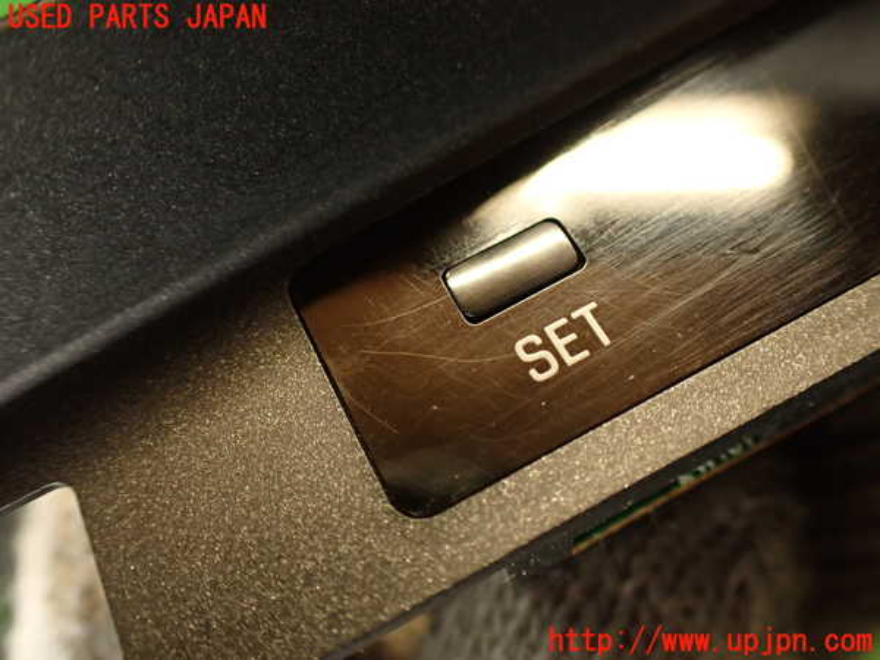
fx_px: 813
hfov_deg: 56.8
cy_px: 330
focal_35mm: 32
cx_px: 440
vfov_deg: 44.2
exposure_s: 1/30
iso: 400
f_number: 2.4
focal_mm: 5.79
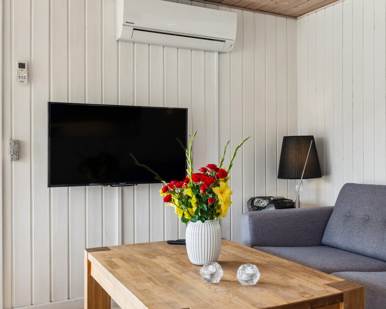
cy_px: 151
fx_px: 457
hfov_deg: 45.0
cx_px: 264
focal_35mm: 40
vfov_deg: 37.3
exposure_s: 1/13
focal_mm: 20
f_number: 8
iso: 200
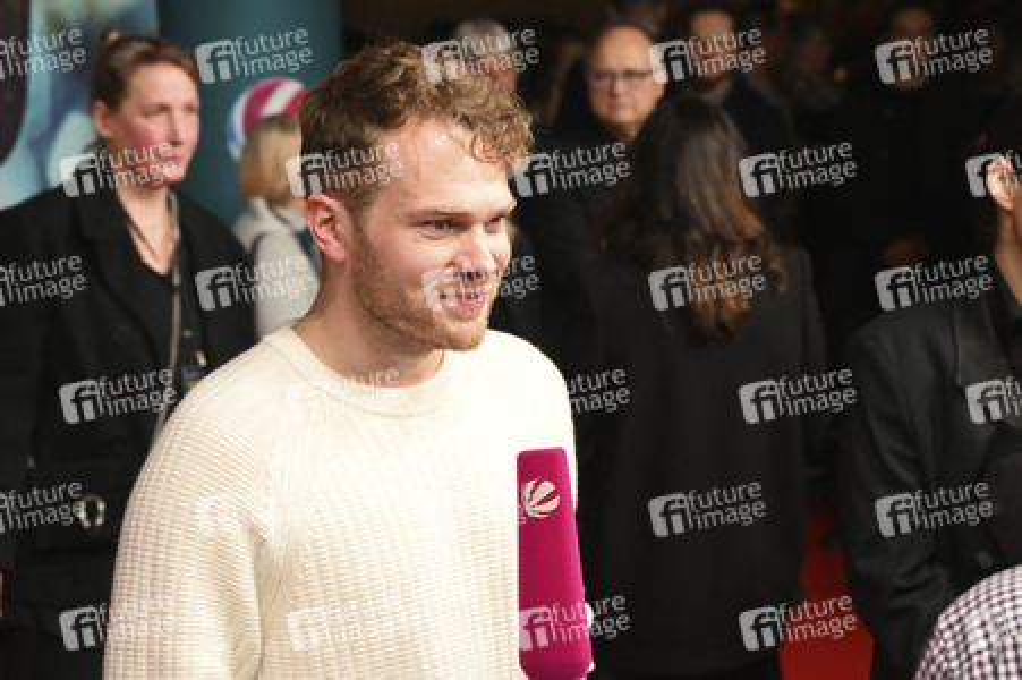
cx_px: 511
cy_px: 340
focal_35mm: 81
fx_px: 2298
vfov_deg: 16.8
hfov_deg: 25.1
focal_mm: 81
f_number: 6.3
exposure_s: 1/160
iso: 800
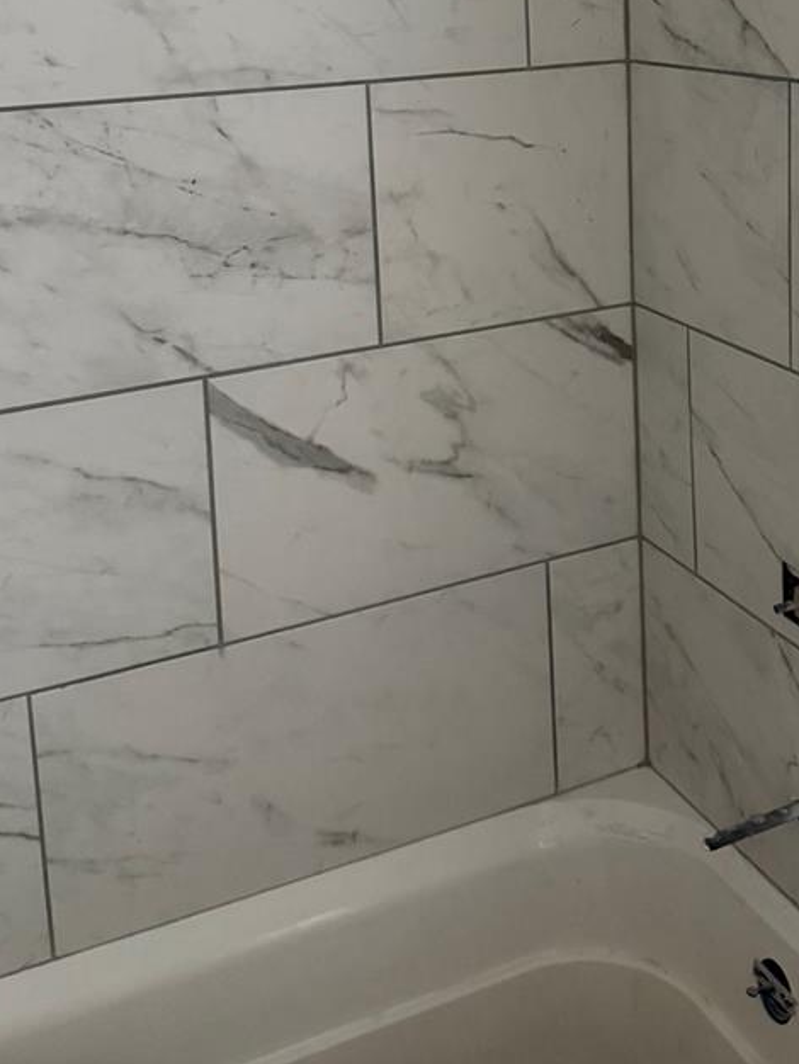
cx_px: 559
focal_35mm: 46
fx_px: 1415
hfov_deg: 31.2
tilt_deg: -7.8
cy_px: 155
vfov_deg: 39.0
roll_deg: +1.5
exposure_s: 1/40
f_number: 1.78
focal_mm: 6.76
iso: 800
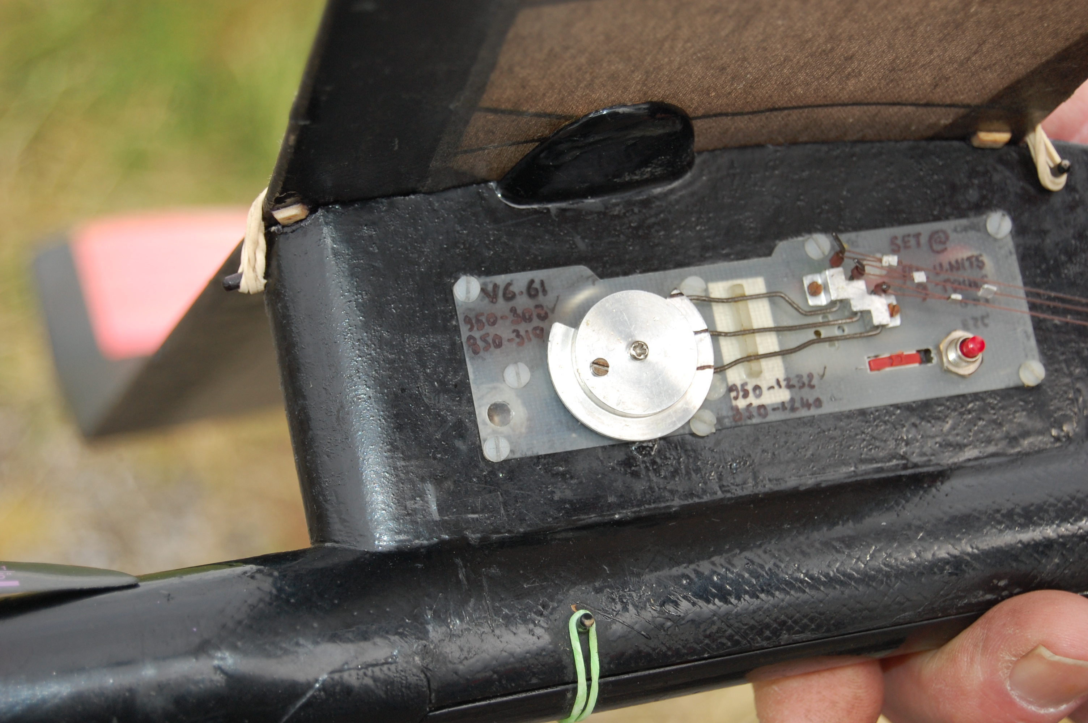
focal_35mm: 82
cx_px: 544
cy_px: 362
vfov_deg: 16.5
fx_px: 2491
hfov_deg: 24.6
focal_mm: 55
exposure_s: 1/500
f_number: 5.6
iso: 400
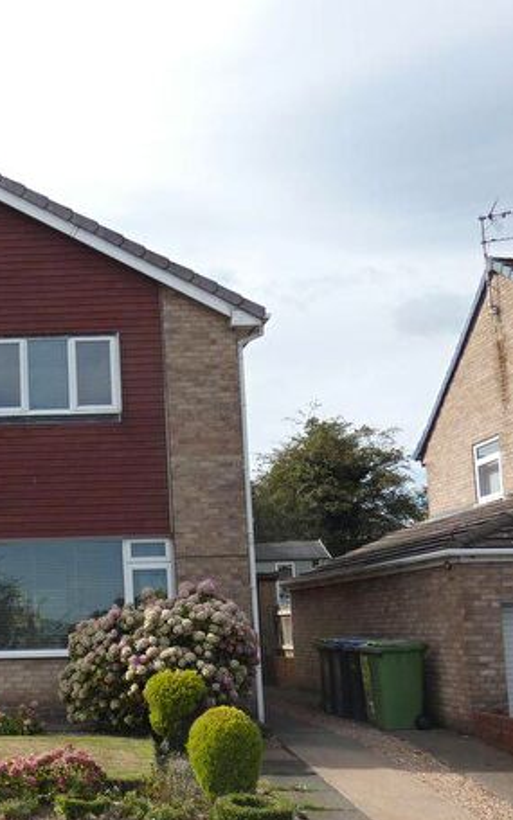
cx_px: -54
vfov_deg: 35.7
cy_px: 443
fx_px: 1275
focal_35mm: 57
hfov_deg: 21.5
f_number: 3.4
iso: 80
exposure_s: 1/800
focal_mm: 6.2
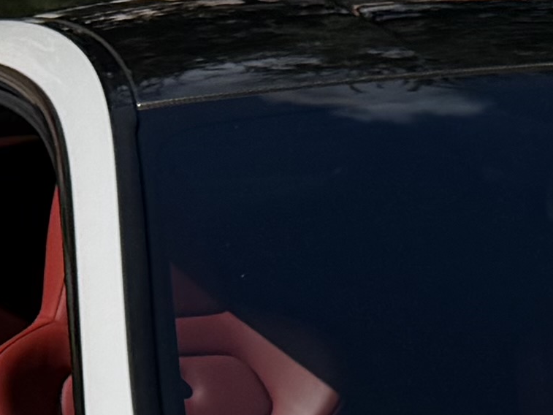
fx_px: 2892
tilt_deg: -24.5
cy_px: 974
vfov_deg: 7.7
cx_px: 657
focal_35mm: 181
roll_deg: -0.8
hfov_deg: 10.7
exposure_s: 1/14286
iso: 80
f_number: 1.78
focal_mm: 6.76
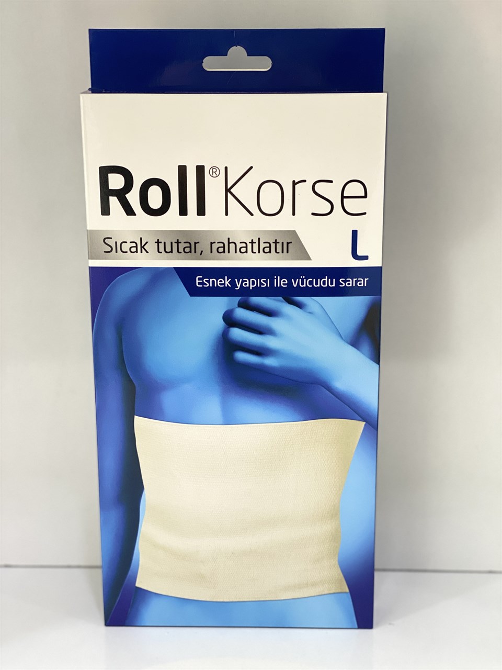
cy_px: 335
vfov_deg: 36.8
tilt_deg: -13.4
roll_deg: +0.5
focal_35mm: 52
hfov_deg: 28.0
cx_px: 251
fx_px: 1005
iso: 200
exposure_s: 1/40
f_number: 2
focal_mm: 6
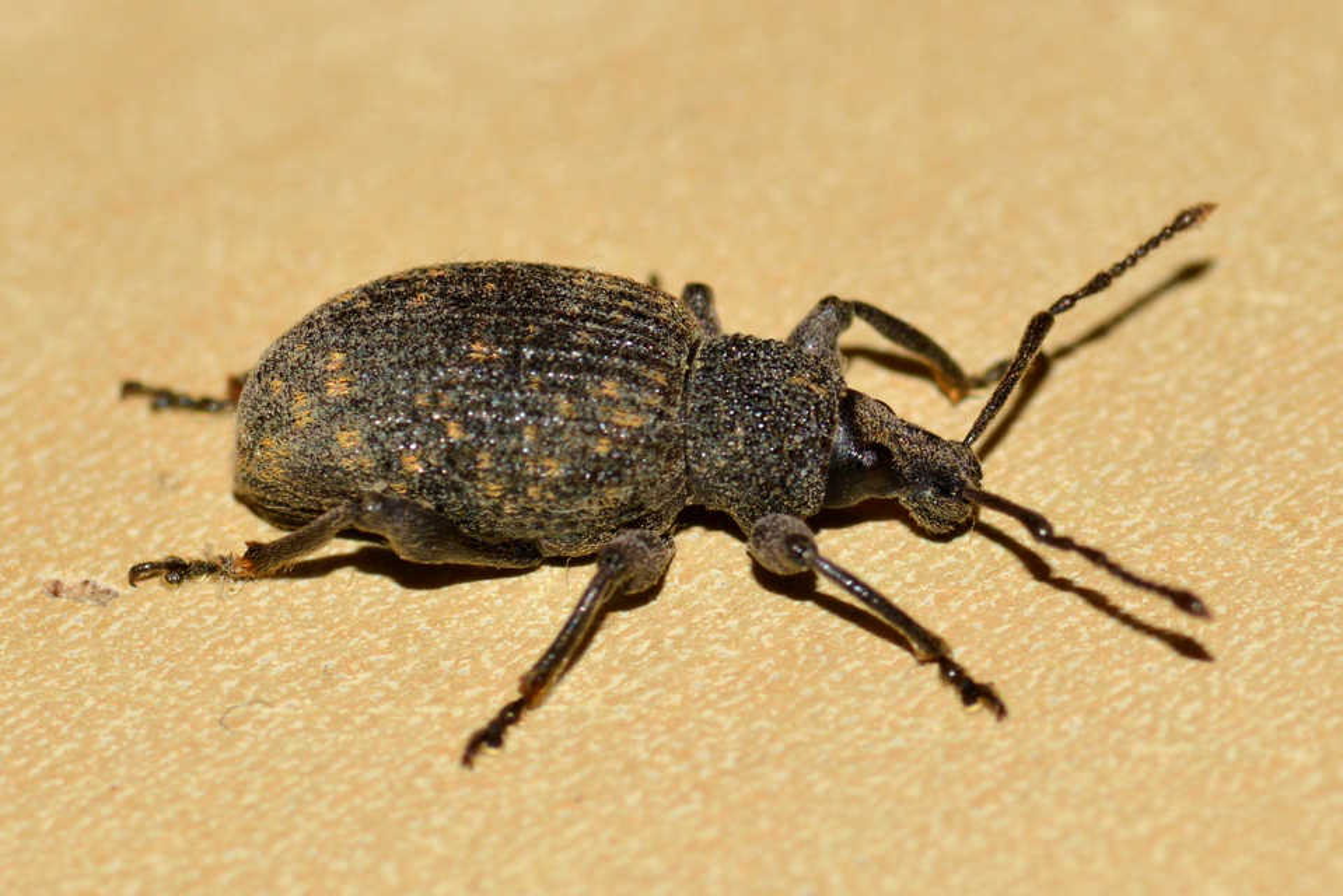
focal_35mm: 150
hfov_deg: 13.7
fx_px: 5597
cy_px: 448
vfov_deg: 9.2
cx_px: 672
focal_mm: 100
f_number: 18
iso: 100
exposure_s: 1/200
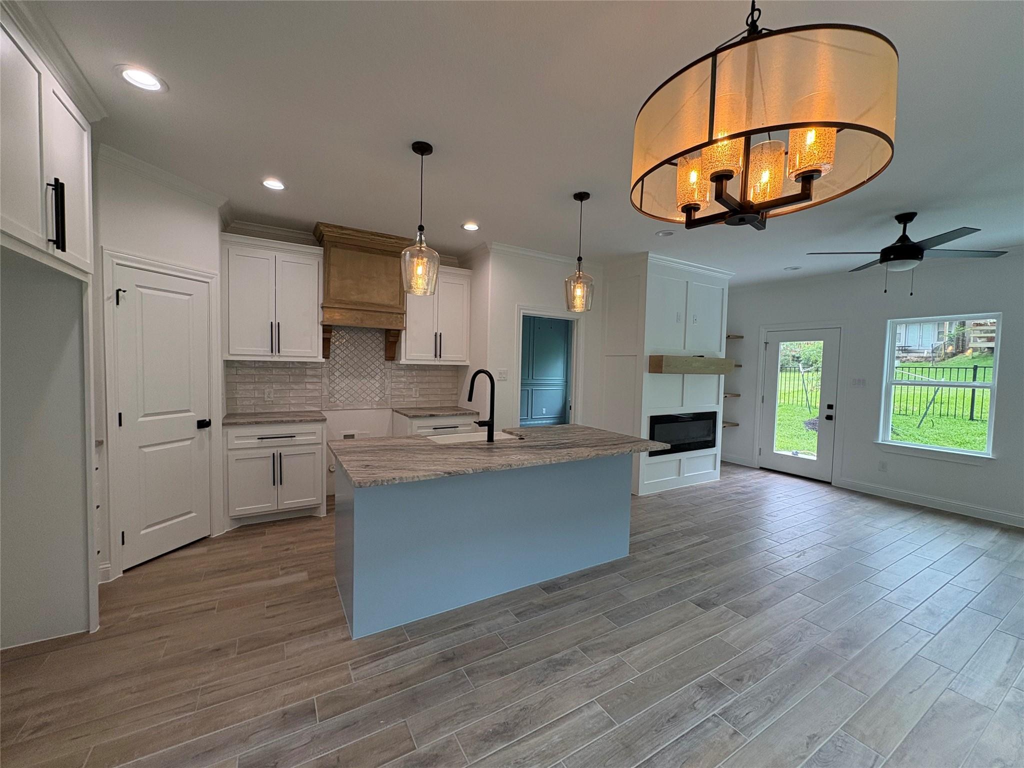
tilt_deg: -2.7
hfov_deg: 102.1
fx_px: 414
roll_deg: -1.1
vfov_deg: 85.7
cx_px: 512
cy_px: 384
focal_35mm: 14
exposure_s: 1/120
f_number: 2.2
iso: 125
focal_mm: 2.22
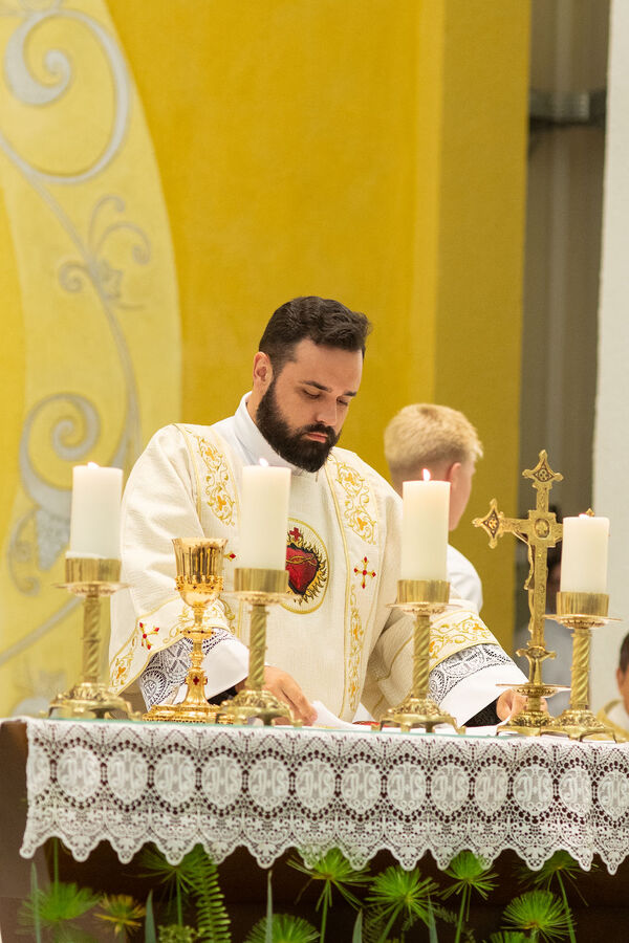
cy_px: 472
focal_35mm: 127
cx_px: 314
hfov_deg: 10.8
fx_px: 3328
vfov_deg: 16.1
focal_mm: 85
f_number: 3.2
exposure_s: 1/200
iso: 2000
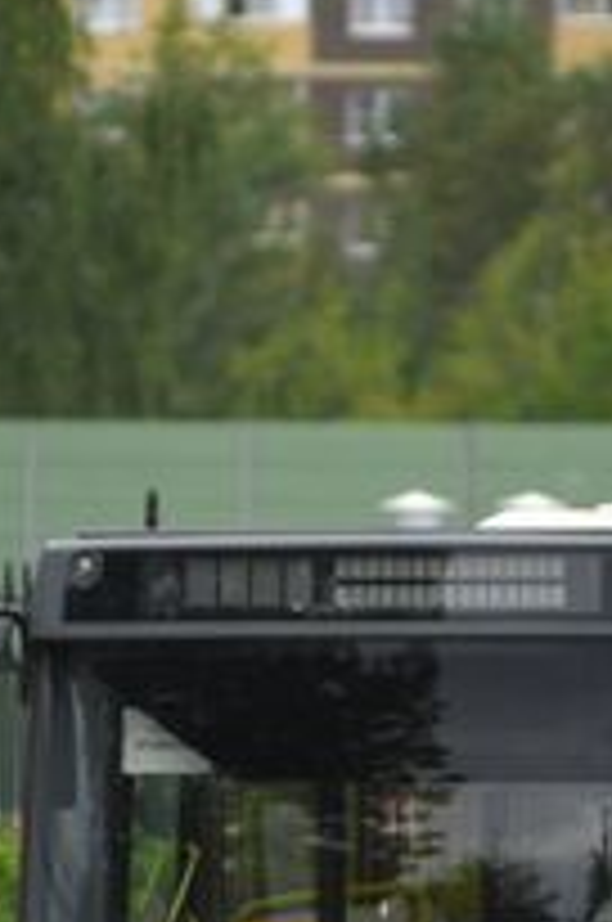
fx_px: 16144
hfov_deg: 2.2
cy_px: 544
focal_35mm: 631
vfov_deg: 3.3
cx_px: 346
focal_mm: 185
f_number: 2.8
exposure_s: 1/250
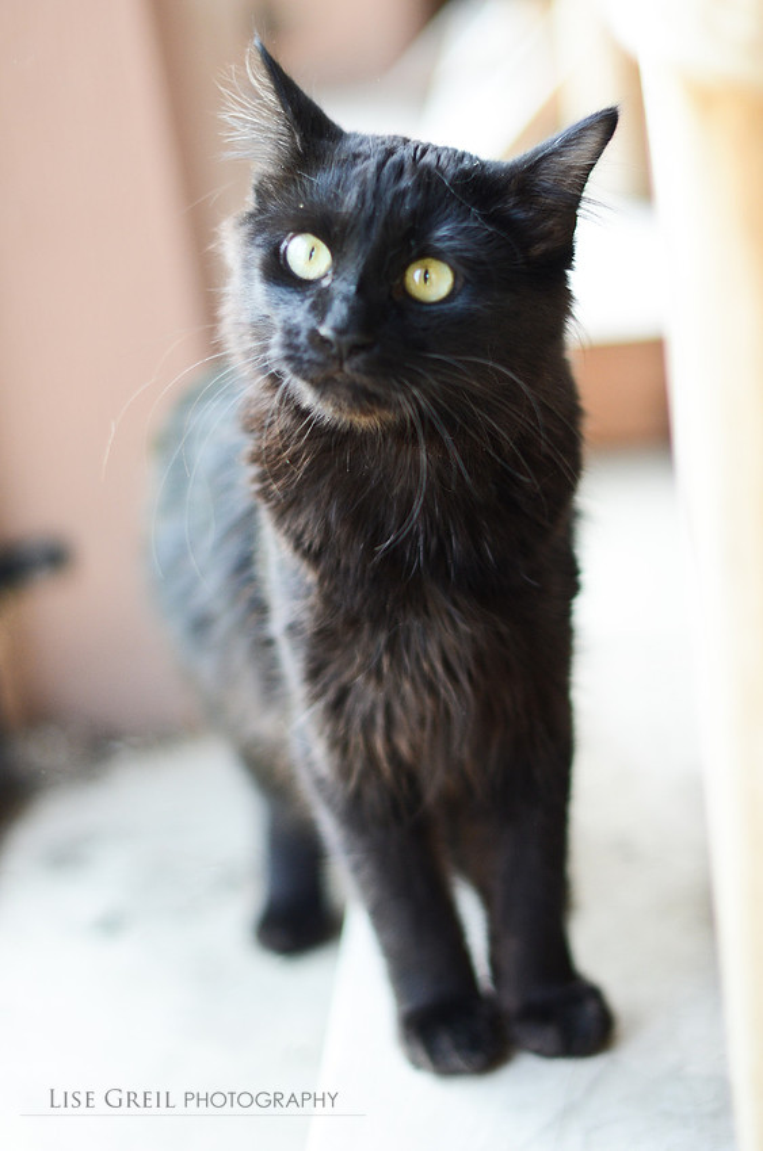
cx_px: 382
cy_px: 576
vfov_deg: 27.0
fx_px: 2395
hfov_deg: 18.1
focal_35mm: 75
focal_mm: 50
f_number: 1.8
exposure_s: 1/400
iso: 320
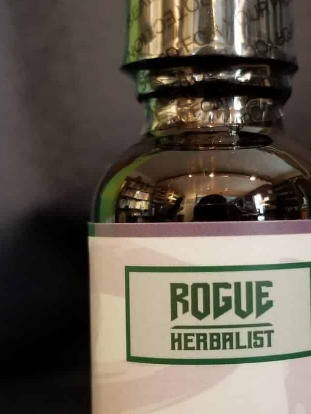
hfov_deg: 22.7
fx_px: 767
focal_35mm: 64
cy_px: 248
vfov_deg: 30.2
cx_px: 231
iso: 250
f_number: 1.7
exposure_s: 1/10
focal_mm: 4.25
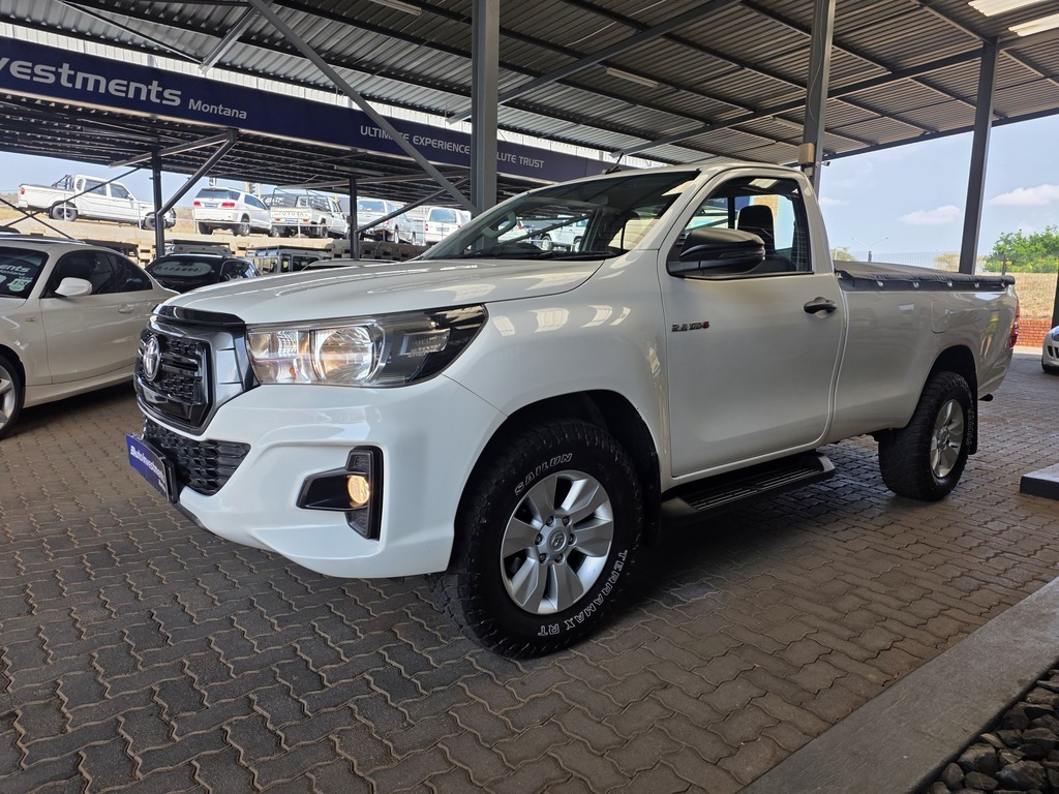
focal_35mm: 23
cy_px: 397
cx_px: 530
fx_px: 704
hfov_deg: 73.9
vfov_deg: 58.9
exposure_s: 1/1874
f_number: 1.7
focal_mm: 6.25
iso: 80
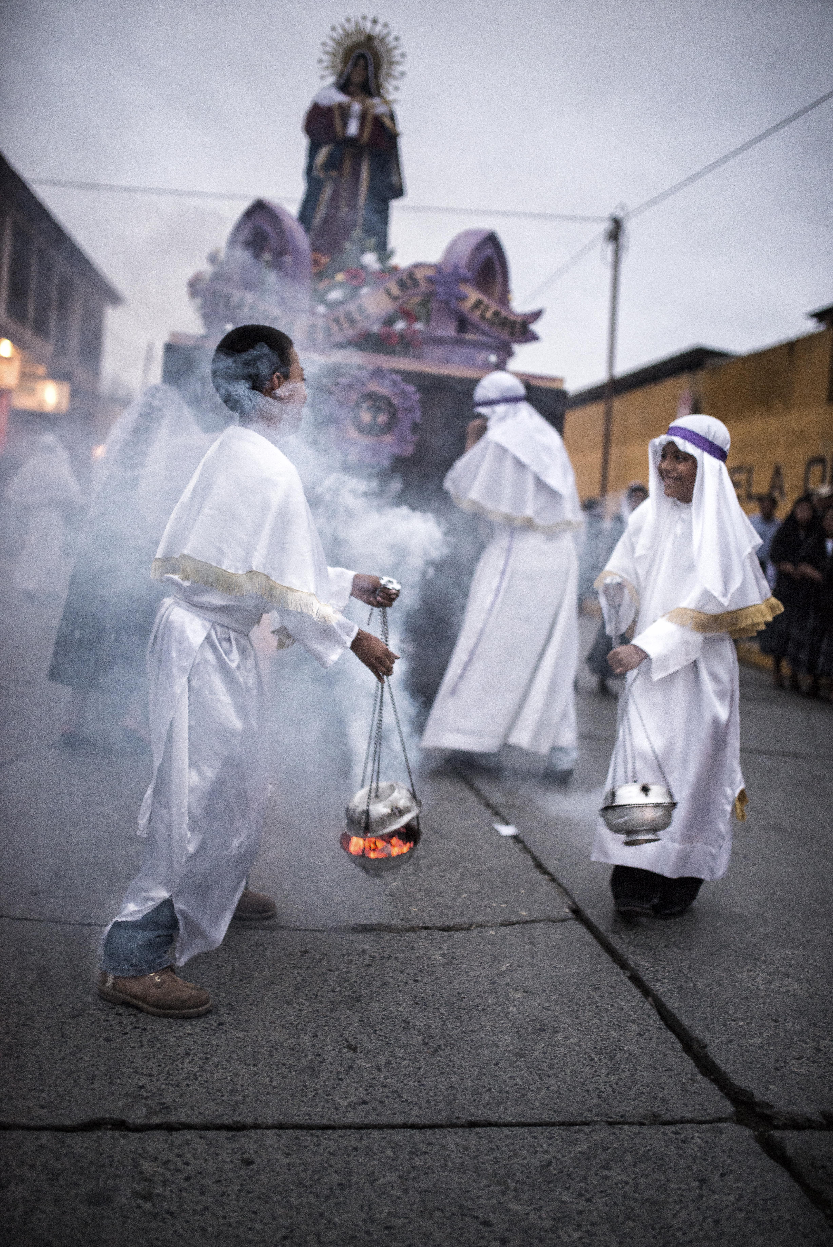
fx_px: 1214
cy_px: 624
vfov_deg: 54.4
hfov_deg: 37.9
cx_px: 416
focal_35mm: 35
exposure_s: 1/200
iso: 2500
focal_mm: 35
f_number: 1.4
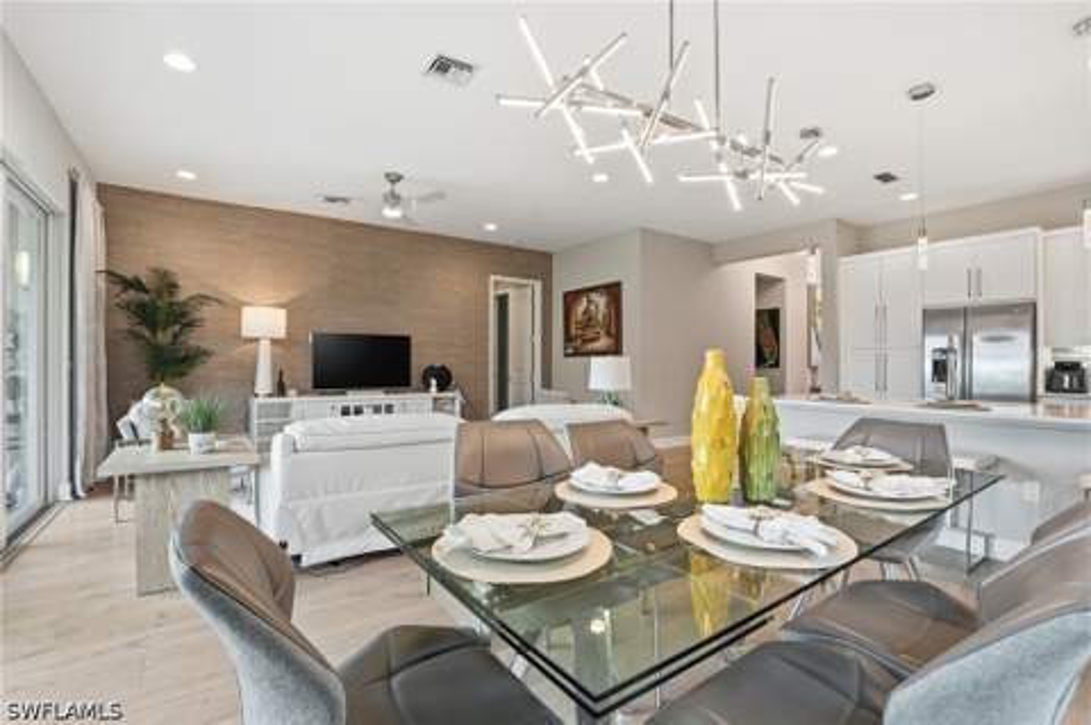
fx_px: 484
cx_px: 546
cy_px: 362
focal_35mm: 16
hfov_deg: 96.8
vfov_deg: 73.6
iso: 200
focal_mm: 16
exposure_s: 1/50
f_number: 9
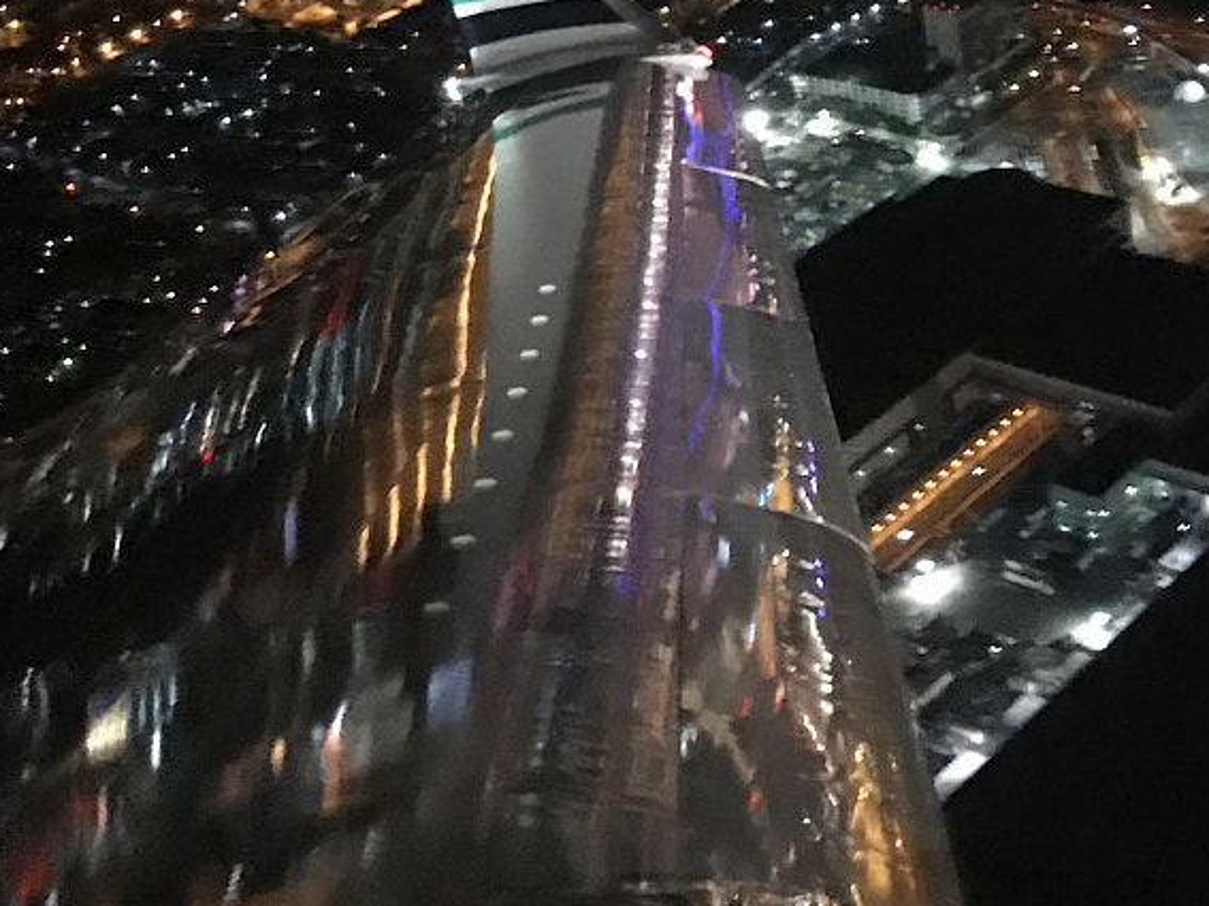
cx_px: 1117
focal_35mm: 79
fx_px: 2759
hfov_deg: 24.0
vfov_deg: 17.9
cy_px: -115
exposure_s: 1/4
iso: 100
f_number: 1.8
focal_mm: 3.99
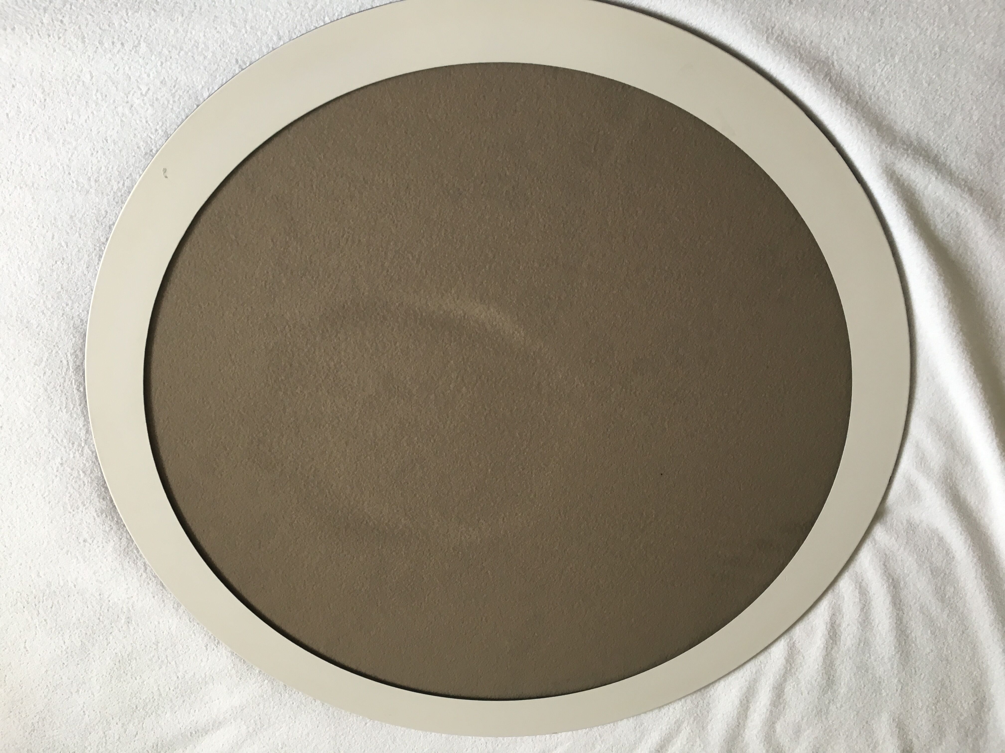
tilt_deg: -67.0
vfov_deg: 48.2
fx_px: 842
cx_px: 502
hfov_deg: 61.7
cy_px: 376
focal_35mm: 29
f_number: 2.2
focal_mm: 4.15
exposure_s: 1/33
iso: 80
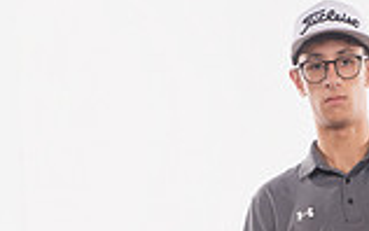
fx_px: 1228
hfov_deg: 16.9
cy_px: 504
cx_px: 311
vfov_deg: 9.8
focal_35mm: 122
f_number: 5.6
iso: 250
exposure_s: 1/320
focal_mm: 42
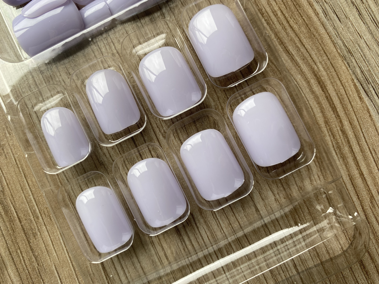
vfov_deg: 54.9
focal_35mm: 25
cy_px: 142
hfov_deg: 69.4
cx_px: 190
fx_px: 274
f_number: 1.8
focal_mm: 4.25
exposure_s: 1/122
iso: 32
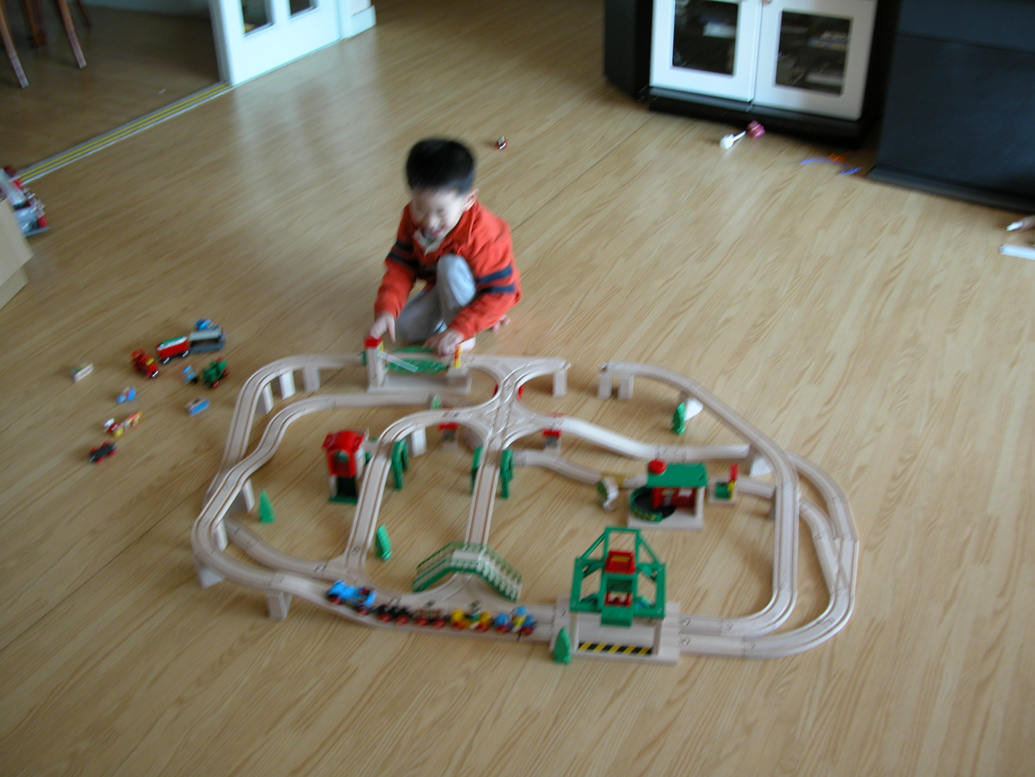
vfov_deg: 41.8
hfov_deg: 54.0
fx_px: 1017
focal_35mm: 34
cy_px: 388
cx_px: 518
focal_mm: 8.9
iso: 100
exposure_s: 1/13.2
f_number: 2.8
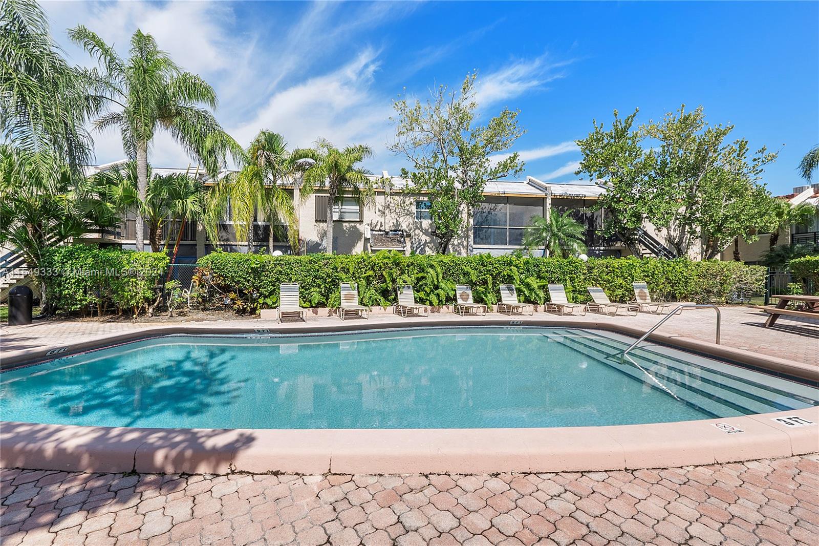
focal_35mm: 15
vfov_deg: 77.3
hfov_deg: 100.4
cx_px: 410
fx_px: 341
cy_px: 273
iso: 200
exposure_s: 1/250
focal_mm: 10
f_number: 11
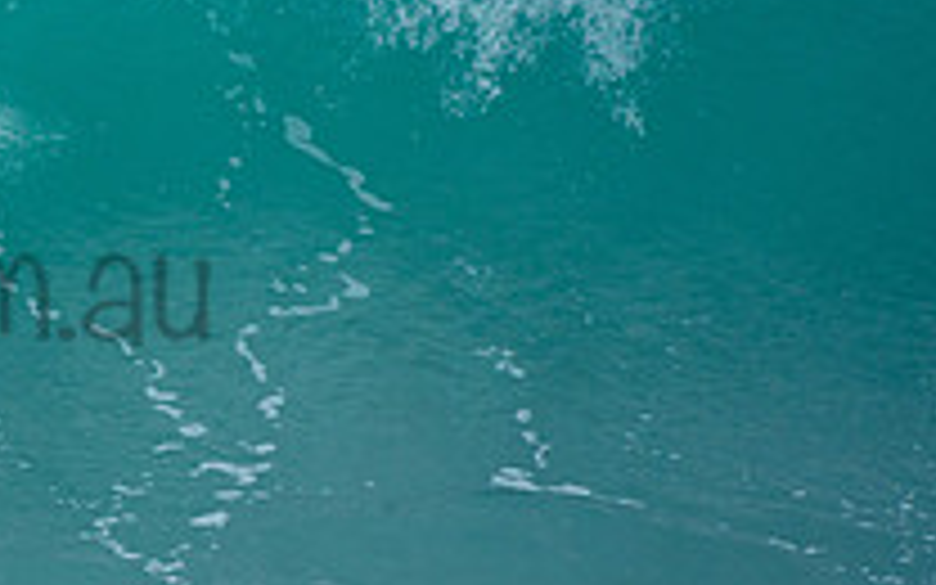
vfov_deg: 0.6
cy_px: 236
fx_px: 54334
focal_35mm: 2130
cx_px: -266
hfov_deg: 1.0
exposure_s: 1/640
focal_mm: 500
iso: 125
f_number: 5.6
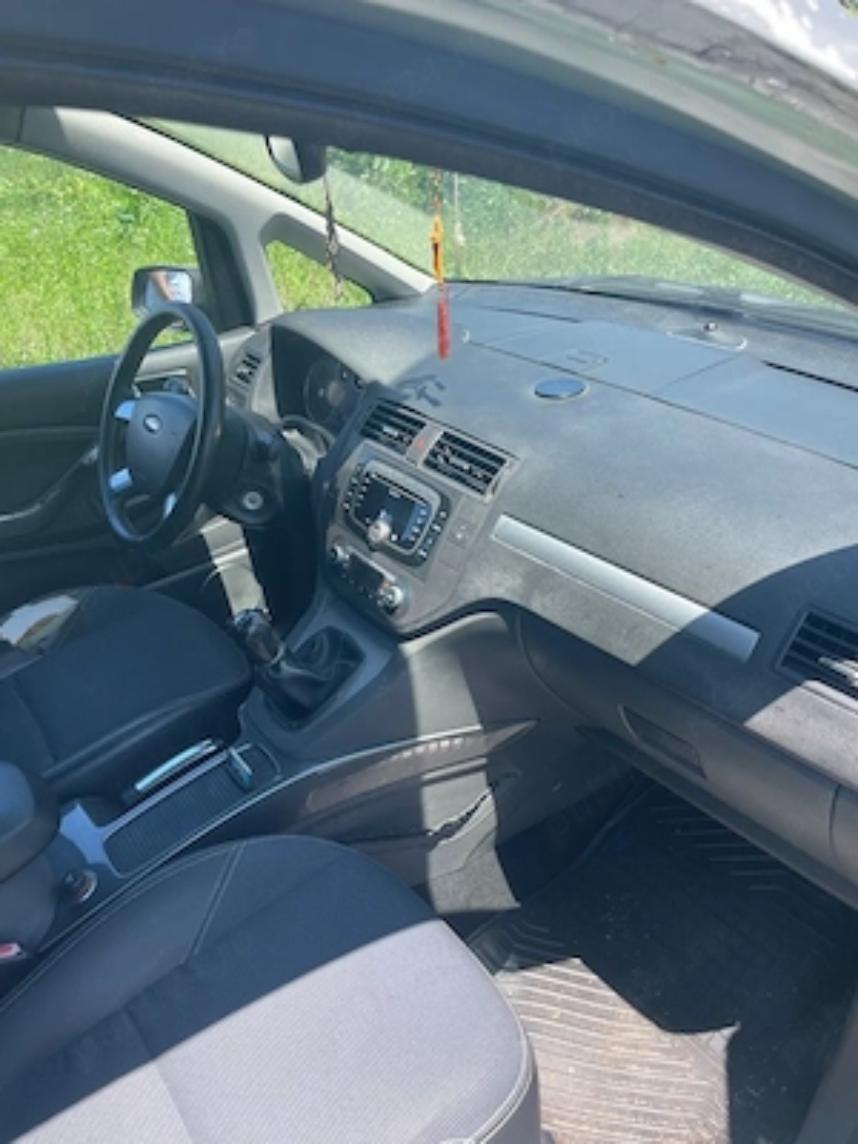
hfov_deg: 53.1
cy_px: 572
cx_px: 429
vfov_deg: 67.3
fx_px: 859
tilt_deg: -30.0
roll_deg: +3.6
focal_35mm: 26
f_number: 1.6
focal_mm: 4.2
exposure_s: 1/590
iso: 32
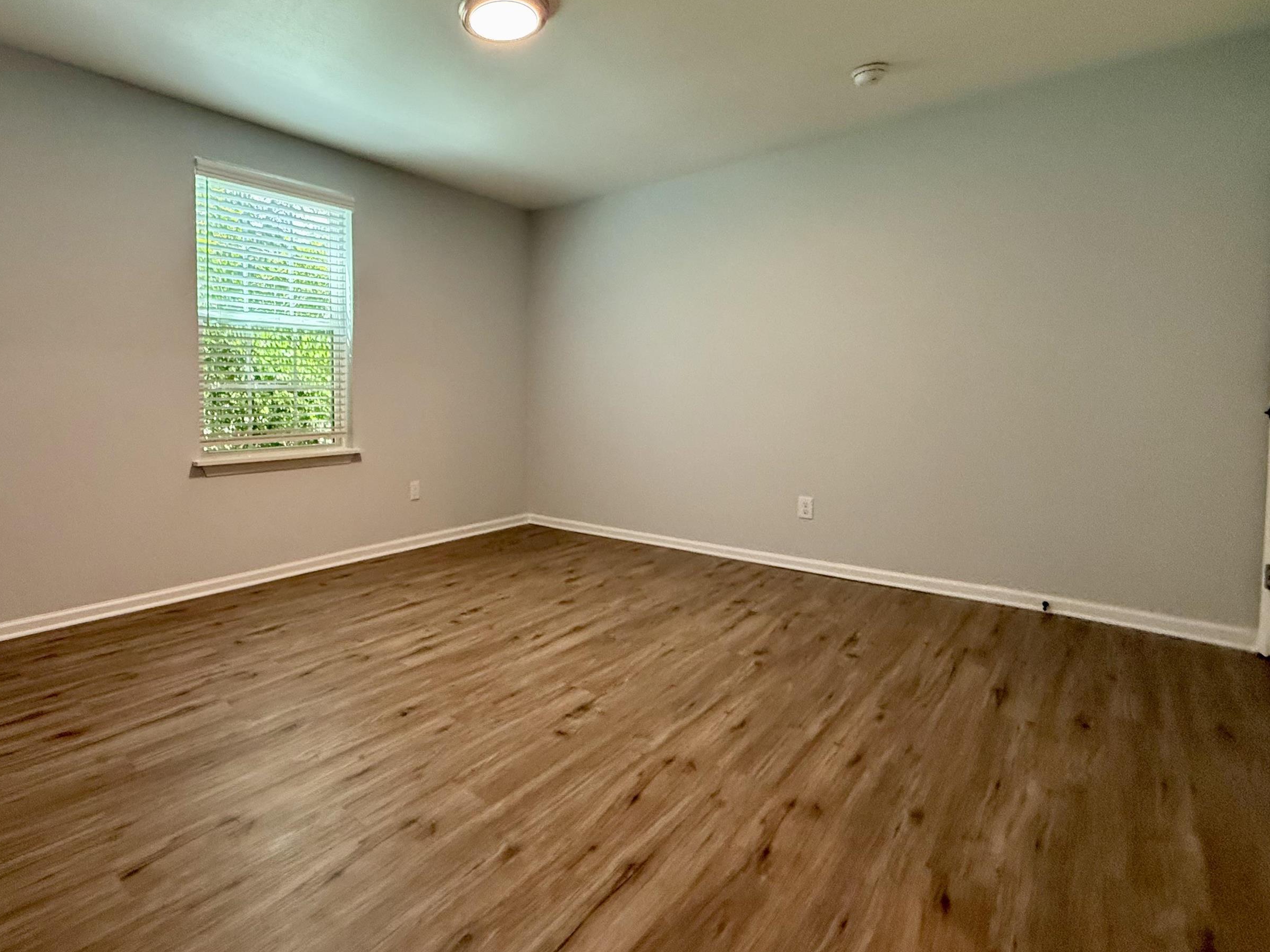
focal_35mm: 18
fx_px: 660
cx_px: 497
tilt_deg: -0.4
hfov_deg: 86.5
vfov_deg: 71.3
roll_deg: -0.4
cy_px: 411
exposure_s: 1/120
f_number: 2.2
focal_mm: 2.22
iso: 400
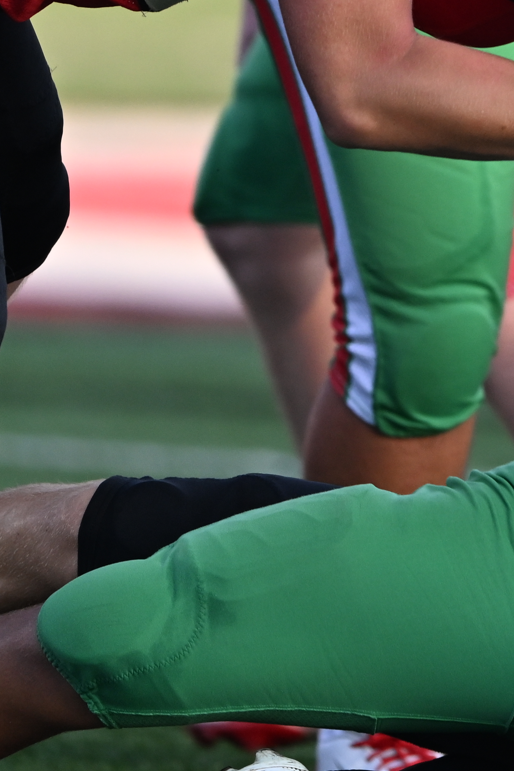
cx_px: 508
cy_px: -28
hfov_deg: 0.9
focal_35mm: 1542
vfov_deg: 1.3
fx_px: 33022
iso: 500
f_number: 2.8
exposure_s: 1/1250
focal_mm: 400
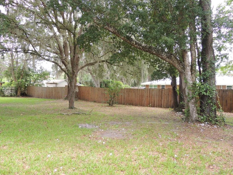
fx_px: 168
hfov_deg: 69.4
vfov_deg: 54.9
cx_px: 115
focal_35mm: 25
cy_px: 88
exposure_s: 1/100
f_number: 3
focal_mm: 4.3
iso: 100
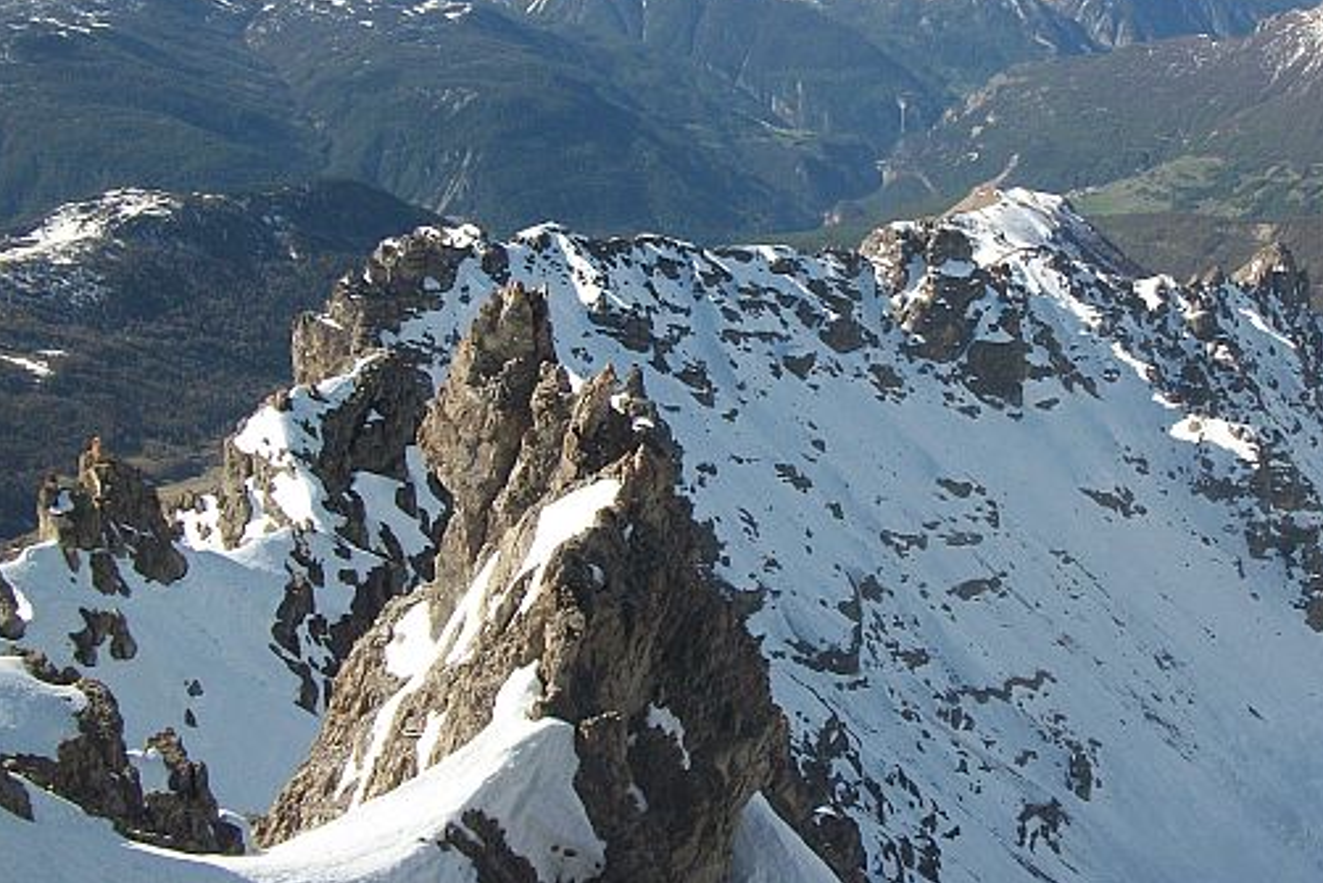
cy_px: 414
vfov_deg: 25.5
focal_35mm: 53
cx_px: 901
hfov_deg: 37.0
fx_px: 1948
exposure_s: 1/200
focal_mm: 5.7
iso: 80
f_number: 8.8
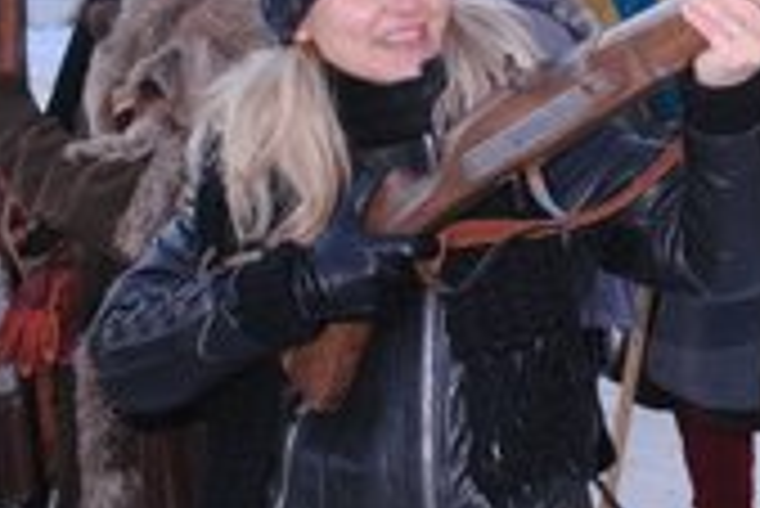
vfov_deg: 13.3
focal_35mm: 103
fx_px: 2180
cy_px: 193
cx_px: 639
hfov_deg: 19.5
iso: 100
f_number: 4.5
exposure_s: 1/60
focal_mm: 29
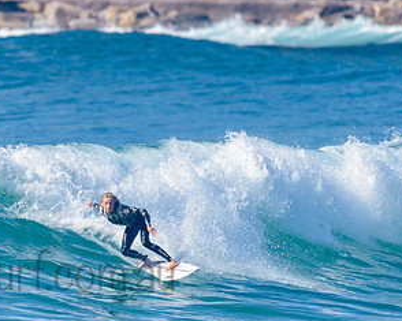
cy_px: 221
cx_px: 120
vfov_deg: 1.4
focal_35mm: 1136
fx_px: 13511
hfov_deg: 1.7
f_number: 5.6
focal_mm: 500
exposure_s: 1/2000
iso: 250
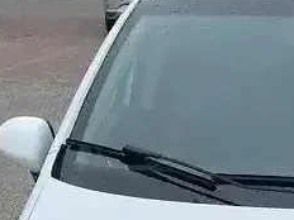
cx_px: 337
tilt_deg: -25.4
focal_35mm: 112
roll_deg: -1.6
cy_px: 398
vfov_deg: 12.1
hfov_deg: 16.9
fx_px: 951
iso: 32
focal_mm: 4.2
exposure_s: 1/1511
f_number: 1.6
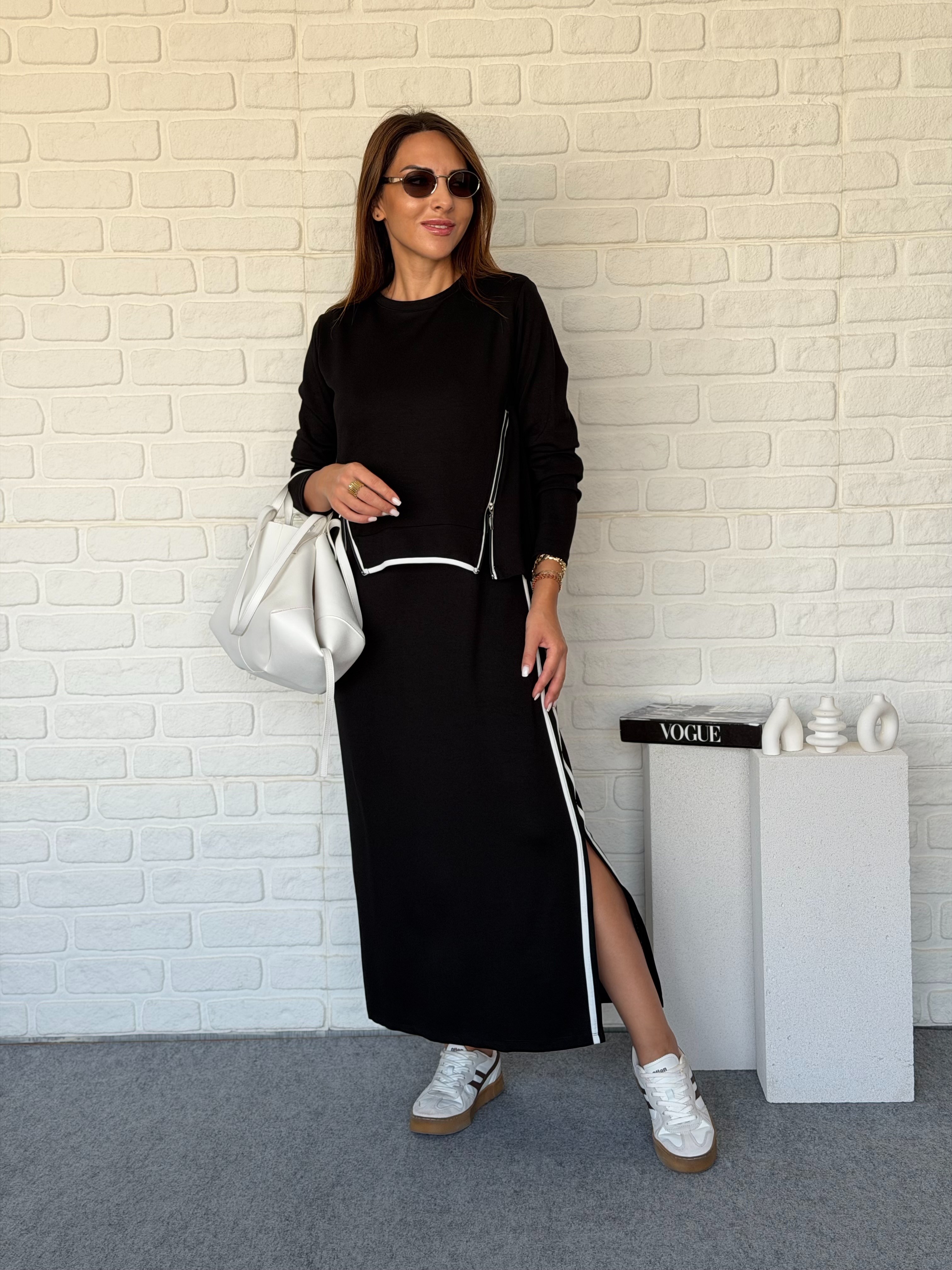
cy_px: 635
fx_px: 1760
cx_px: 476
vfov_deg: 39.7
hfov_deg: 30.3
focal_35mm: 48
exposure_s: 1/187
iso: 50
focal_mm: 6.76
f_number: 1.78
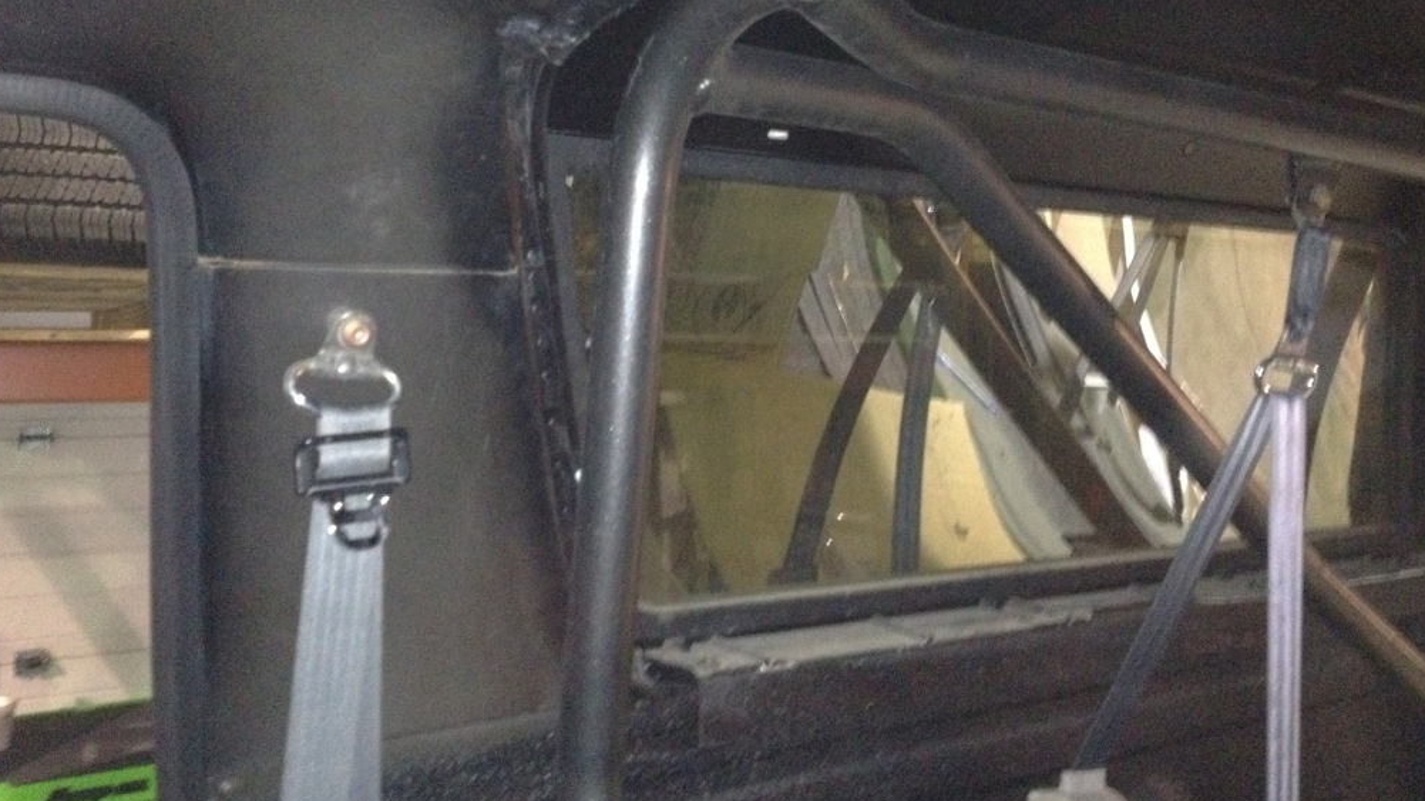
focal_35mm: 39
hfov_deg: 51.6
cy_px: 273
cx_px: 710
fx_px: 1474
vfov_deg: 30.2
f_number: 2.4
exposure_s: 1/16
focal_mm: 4.28
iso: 800
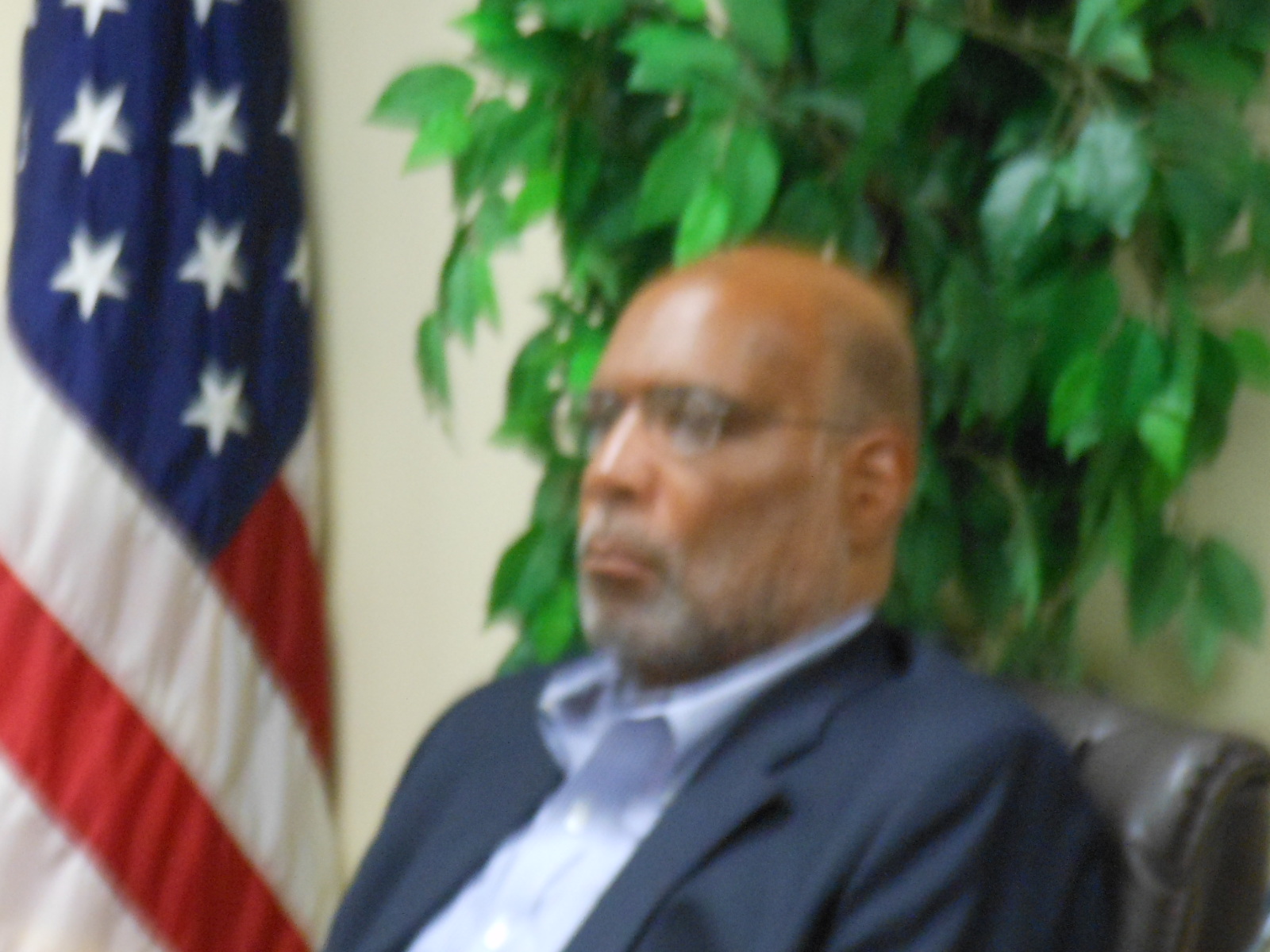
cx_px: 635
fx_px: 8035
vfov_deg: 6.8
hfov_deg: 9.0
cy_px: 476
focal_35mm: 219
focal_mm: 39.1
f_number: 5.8
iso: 500
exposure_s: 1/8
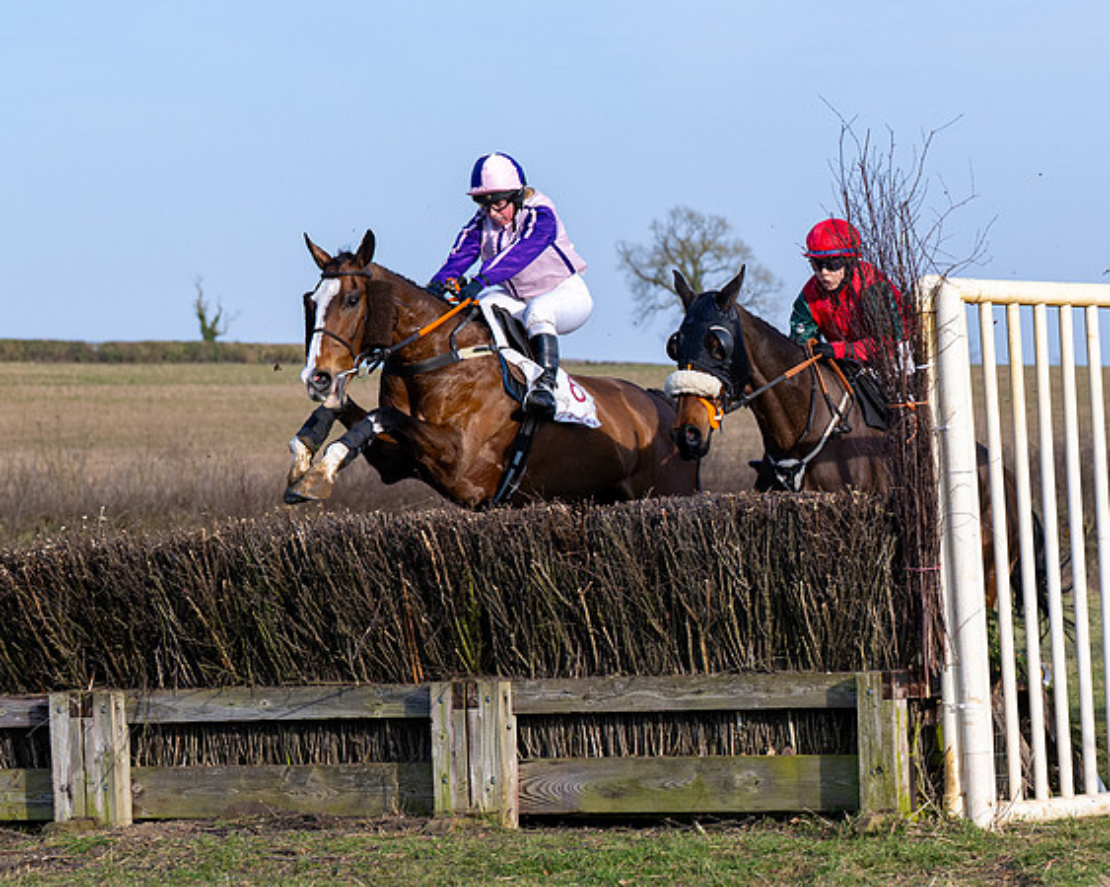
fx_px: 4820
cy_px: 425
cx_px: 860
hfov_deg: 13.1
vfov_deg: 10.5
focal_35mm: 147
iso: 250
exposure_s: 1/2000
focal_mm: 70
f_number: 4
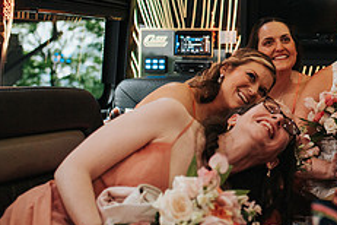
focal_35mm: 88
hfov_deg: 22.4
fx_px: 824
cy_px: 24
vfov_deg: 15.4
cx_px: 325
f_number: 2.5
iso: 1000
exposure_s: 1/250
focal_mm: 35
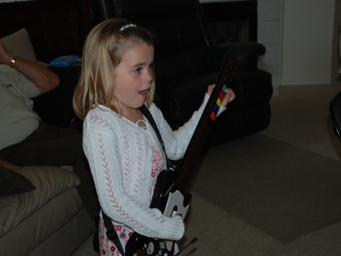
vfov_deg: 25.4
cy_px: 128
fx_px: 567
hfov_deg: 33.4
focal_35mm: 58
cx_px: 156
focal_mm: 35
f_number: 4.5
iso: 200
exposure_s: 1/60
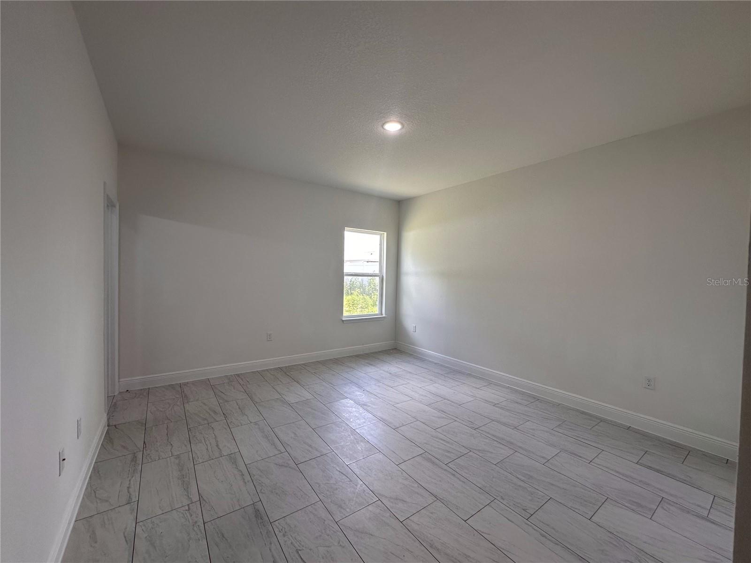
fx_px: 304
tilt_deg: -1.0
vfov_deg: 85.7
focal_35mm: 14
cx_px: 376
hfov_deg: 102.1
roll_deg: -1.4
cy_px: 282
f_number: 2.2
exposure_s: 1/120
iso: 80
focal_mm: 2.22
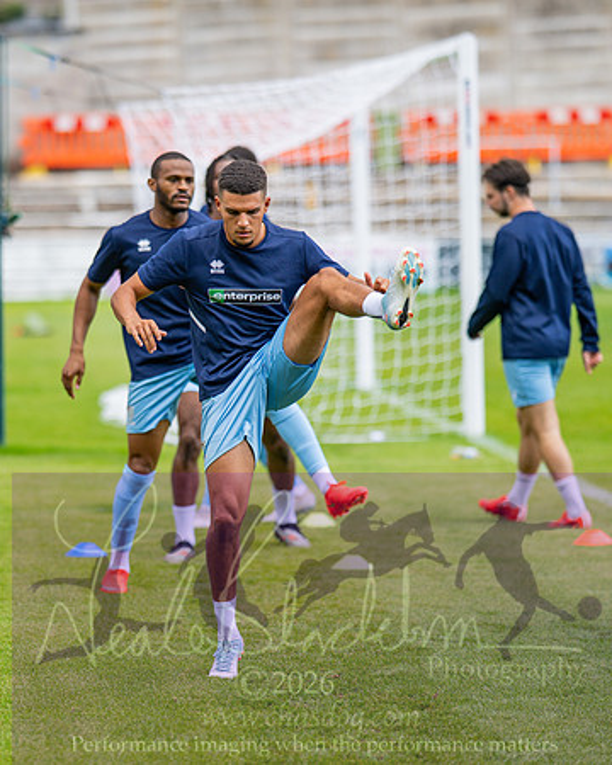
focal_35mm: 220
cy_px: 370
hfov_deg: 7.0
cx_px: 104
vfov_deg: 8.8
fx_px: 4974
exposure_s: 1/1600
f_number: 1.8
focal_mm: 135
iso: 160
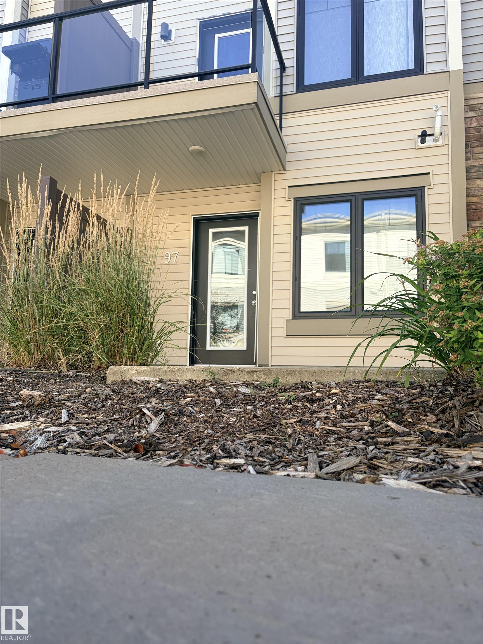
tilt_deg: +7.4
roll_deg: -0.9
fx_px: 484
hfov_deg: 53.1
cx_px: 242
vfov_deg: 67.3
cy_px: 322
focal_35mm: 26
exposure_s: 1/654
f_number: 1.6
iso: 50
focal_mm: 5.96
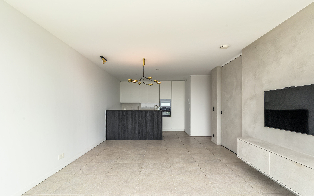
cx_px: 159
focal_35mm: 18
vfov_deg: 64.8
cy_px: 108
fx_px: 154
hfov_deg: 91.1
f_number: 11
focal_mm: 17
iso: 250
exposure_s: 1/25
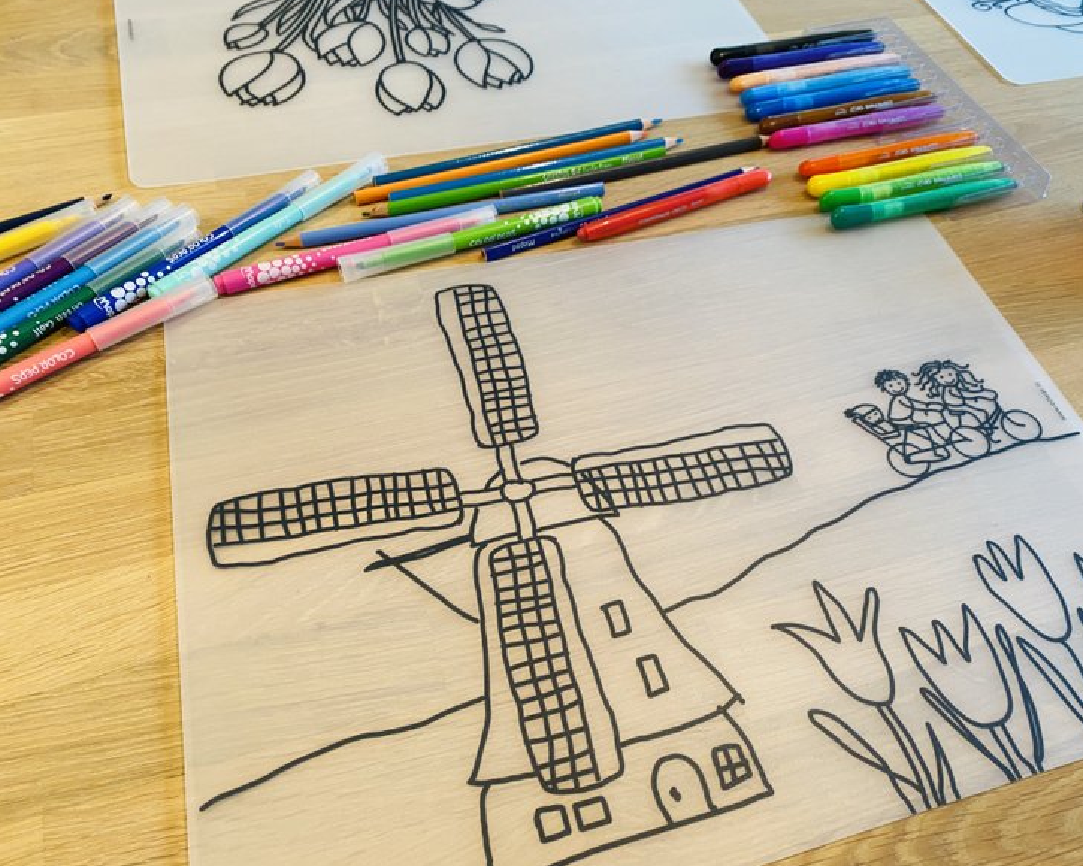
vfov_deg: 51.5
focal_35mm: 28
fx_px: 897
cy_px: 432
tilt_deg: -52.9
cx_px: 596
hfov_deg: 62.1
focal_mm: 4.25
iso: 100
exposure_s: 1/50
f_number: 1.8
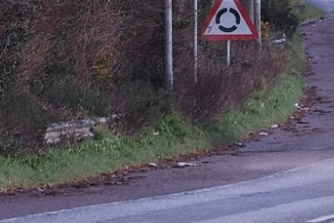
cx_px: 316
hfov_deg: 4.2
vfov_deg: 2.8
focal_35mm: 492
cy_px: 10
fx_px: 4564
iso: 400
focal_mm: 140
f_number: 3.6
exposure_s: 1/56
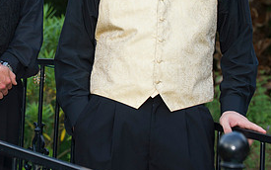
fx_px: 1743
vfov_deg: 5.6
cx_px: 58
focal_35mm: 236
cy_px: -5
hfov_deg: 8.9
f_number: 4.5
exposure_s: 1/250
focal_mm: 110
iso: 800
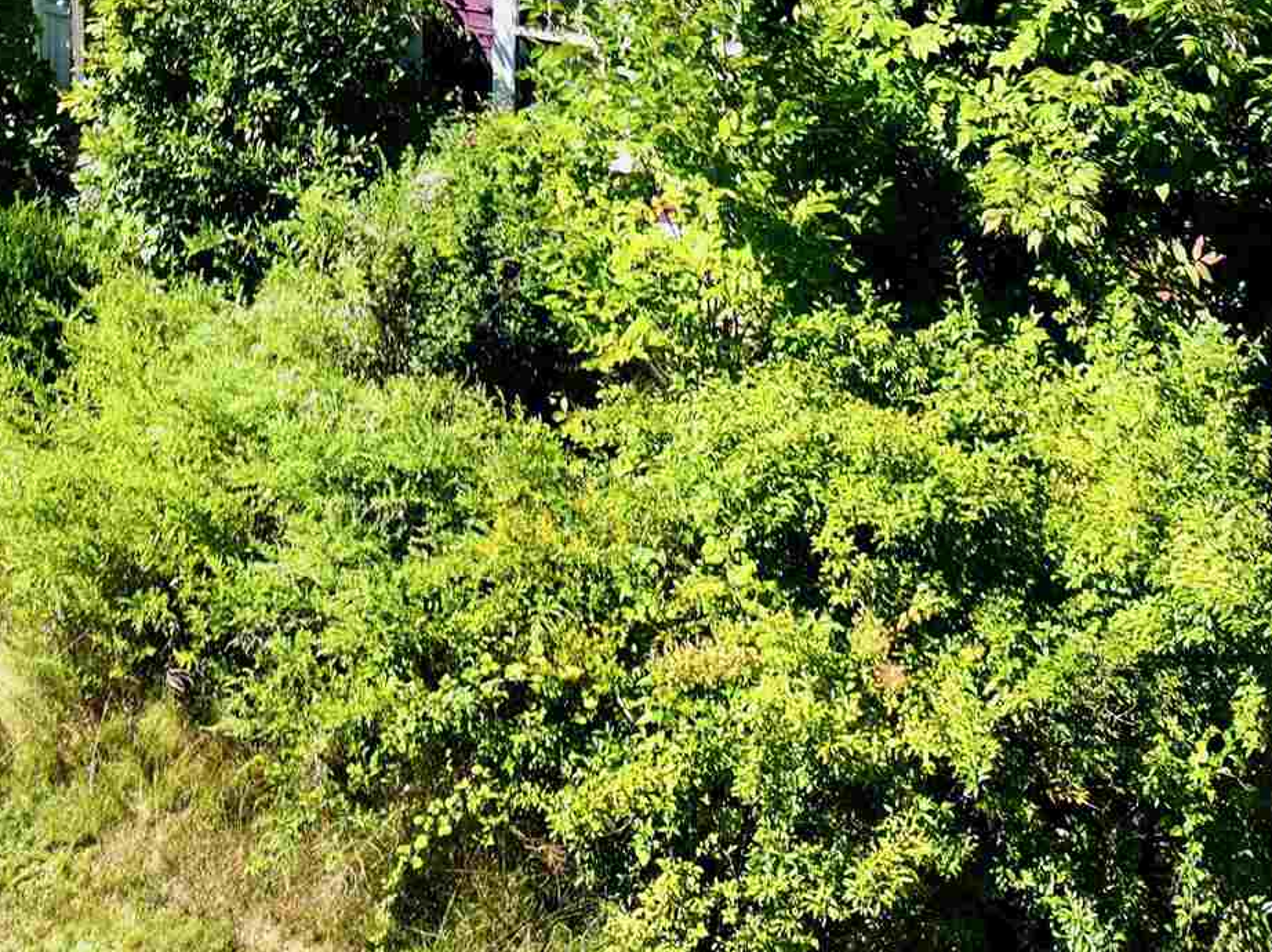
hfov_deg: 24.1
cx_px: 299
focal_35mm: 80
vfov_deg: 17.2
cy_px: -319
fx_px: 2937
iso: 110
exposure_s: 1/1250
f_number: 2.8
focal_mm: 12.29
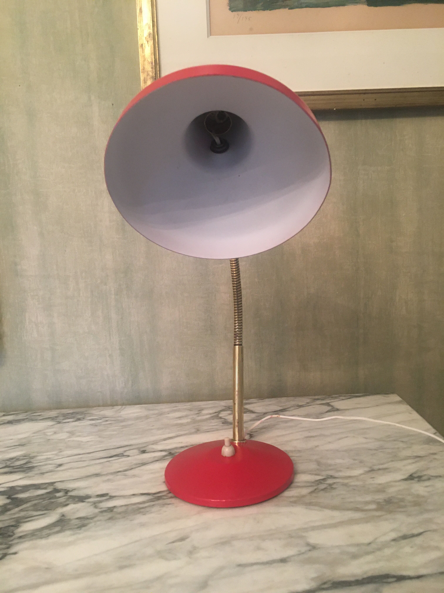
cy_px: 296
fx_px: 496
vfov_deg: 61.7
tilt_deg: -7.9
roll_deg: +1.7
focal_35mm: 29
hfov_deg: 48.2
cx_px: 222
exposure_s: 1/33
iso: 200
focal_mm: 4.15
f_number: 2.2
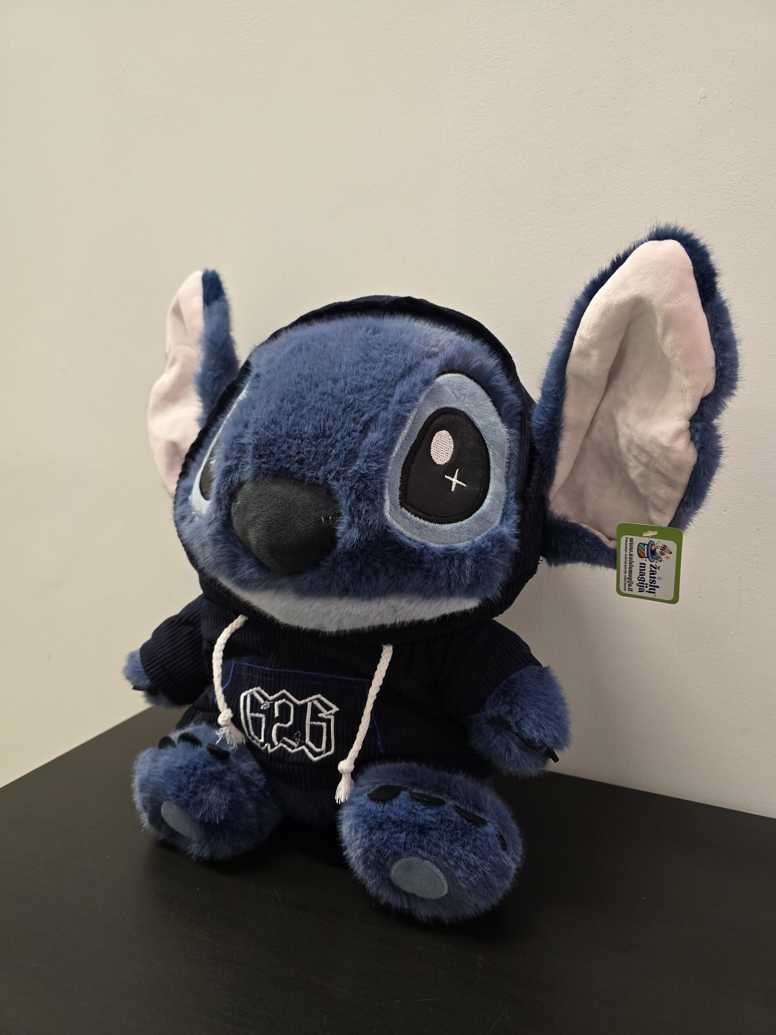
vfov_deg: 73.9
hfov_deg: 58.9
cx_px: 388
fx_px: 687
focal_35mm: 23
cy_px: 518
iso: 500
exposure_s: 1/100
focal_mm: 6.3
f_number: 1.7
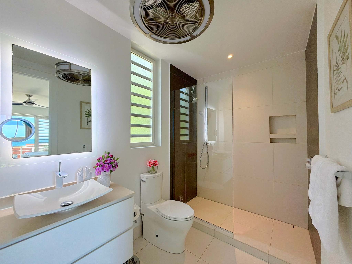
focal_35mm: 14
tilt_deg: -0.4
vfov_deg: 85.7
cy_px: 132
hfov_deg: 102.1
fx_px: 142
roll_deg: -0.6
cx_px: 176
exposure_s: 1/120
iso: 100
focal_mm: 2.22
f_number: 2.2
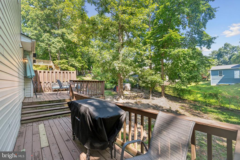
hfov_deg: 96.7
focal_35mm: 16
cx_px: 120
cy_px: 80
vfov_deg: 73.8
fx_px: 107
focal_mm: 16
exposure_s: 1/80
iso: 100
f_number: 5.6
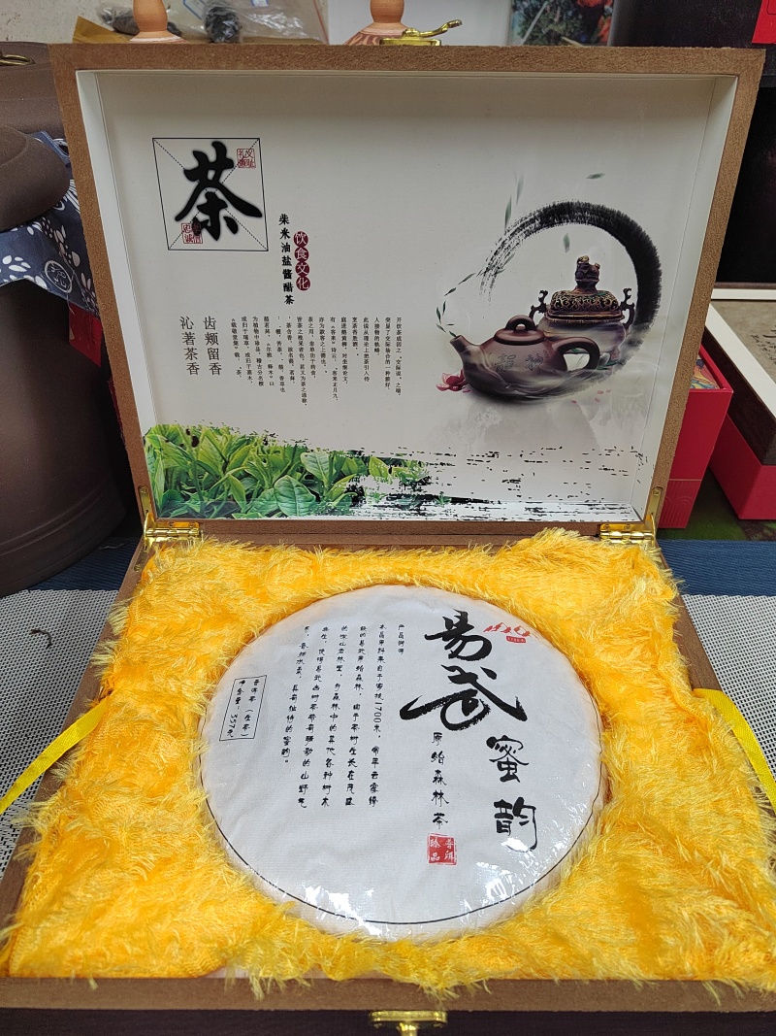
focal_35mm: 23
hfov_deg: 58.9
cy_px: 518
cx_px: 388
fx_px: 688
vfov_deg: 73.9
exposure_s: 1/100
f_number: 1.9
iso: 1694
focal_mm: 5.52
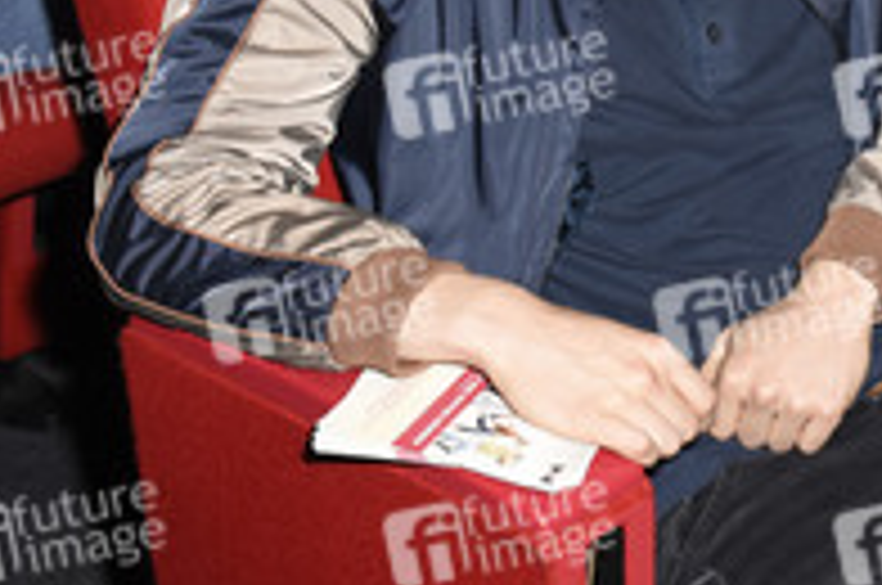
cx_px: 830
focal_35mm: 93
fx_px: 2278
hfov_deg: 21.3
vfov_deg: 14.4
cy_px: -27
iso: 640
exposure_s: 1/250
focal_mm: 27
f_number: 5.6
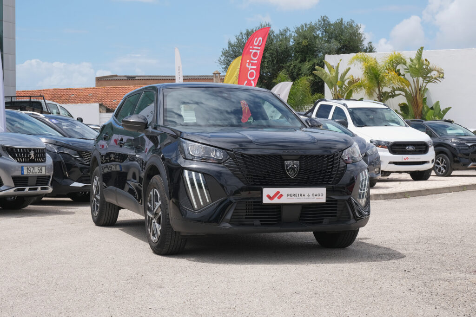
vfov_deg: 22.3
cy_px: 158
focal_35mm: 61
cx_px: 238
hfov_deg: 32.9
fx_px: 807
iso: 160
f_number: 9
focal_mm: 40.8
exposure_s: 1/320
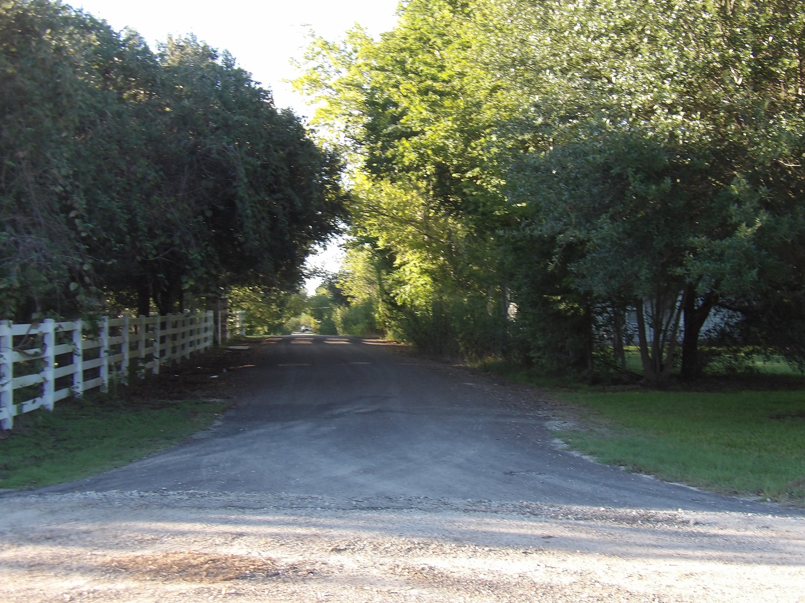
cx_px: 442
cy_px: 281
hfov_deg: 37.5
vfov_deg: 28.5
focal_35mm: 51
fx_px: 1186
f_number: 3.8
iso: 100
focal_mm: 8.2
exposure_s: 1/82
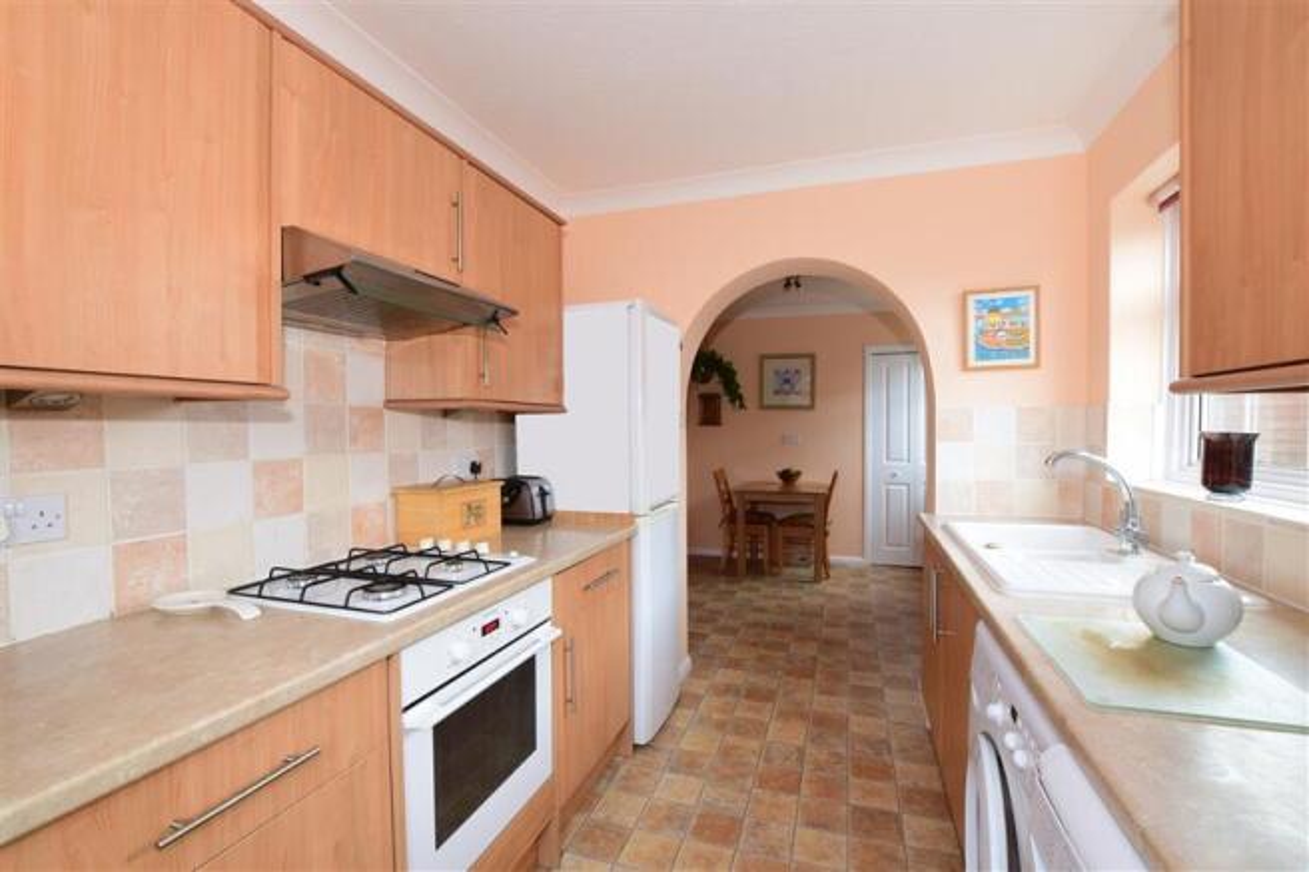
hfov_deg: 100.4
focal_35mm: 15
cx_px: 654
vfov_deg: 77.3
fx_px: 545
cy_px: 436
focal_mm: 10
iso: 400
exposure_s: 1/2
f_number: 20
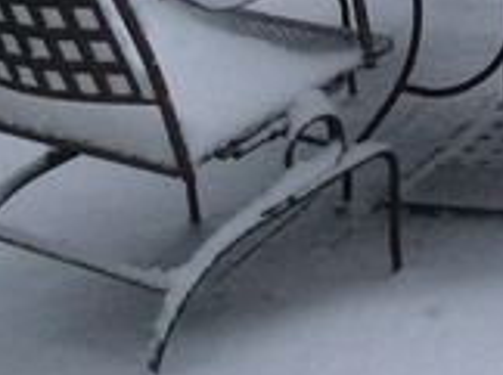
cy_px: -350
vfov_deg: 10.4
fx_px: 1915
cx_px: 944
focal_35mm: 132
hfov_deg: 13.3
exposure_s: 1/120
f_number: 2.4
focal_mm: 3.3
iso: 32
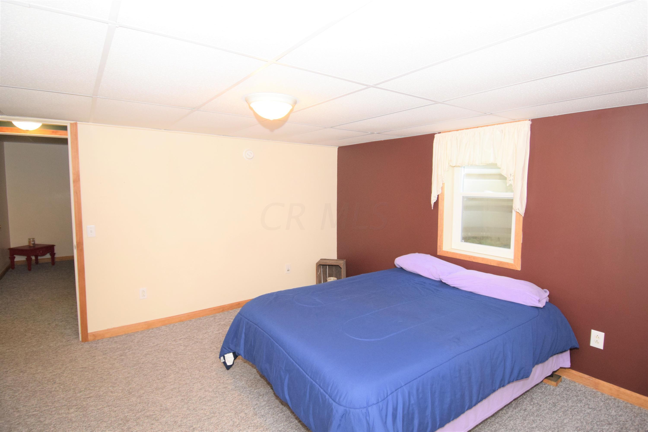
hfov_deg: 90.0
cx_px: 324
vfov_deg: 67.4
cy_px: 216
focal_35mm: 18
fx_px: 324
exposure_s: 1/200
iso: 1600
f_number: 4
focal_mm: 12
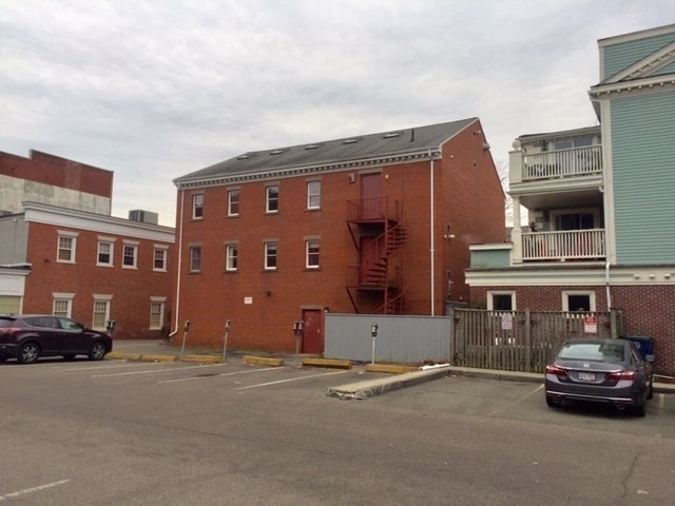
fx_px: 565
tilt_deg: +5.5
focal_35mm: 29
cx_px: 338
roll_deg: -1.8
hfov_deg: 61.7
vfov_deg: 48.2
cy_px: 253
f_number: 2.2
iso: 32
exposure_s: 1/260
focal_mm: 4.15
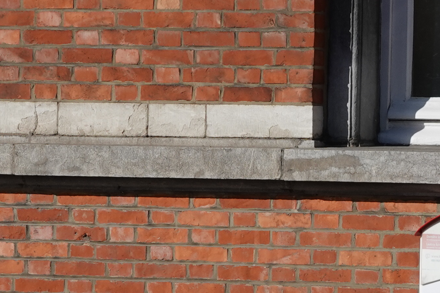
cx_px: 551
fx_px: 5730
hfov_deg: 4.4
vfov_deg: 2.9
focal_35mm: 469
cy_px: 322
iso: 100
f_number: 5
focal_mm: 42.08
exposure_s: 1/1000
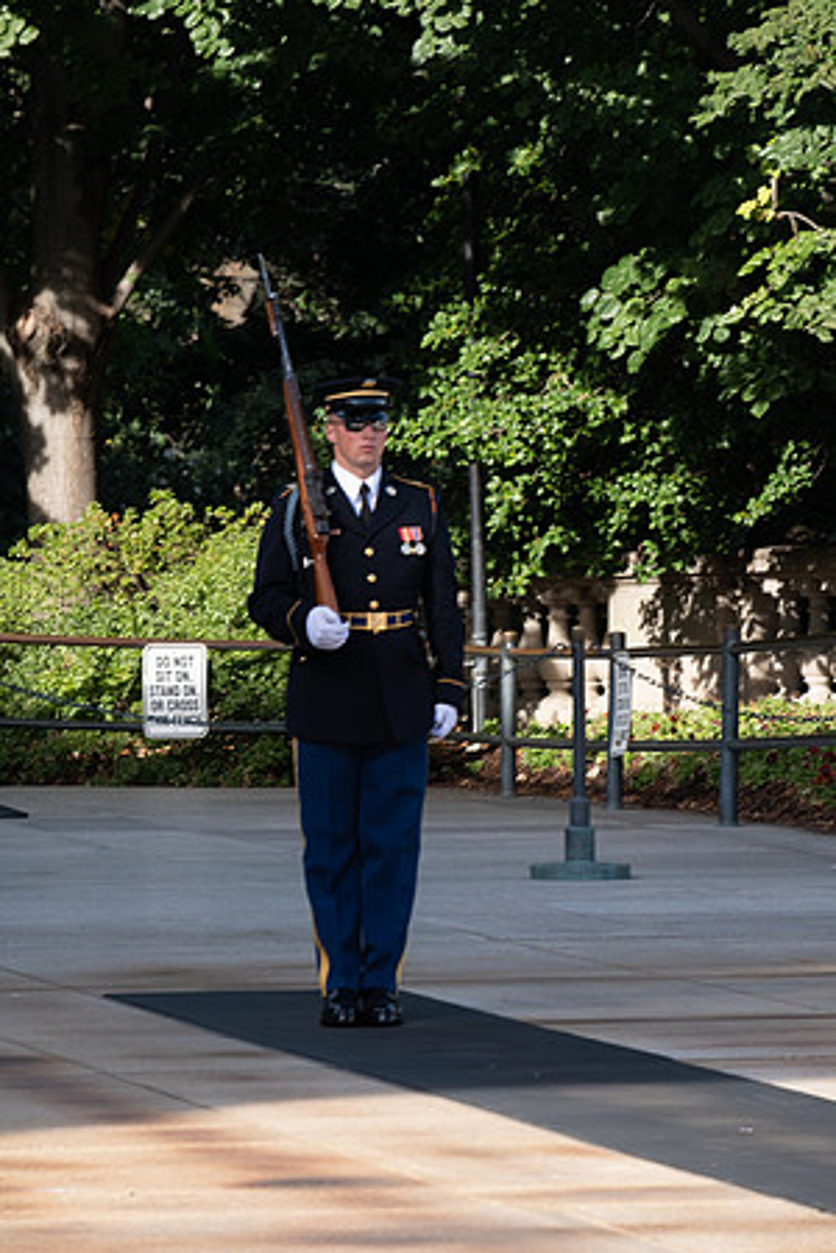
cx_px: 418
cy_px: 626
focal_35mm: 300
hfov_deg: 4.6
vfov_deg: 6.9
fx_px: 10449
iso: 200
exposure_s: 1/80
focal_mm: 200
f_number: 9
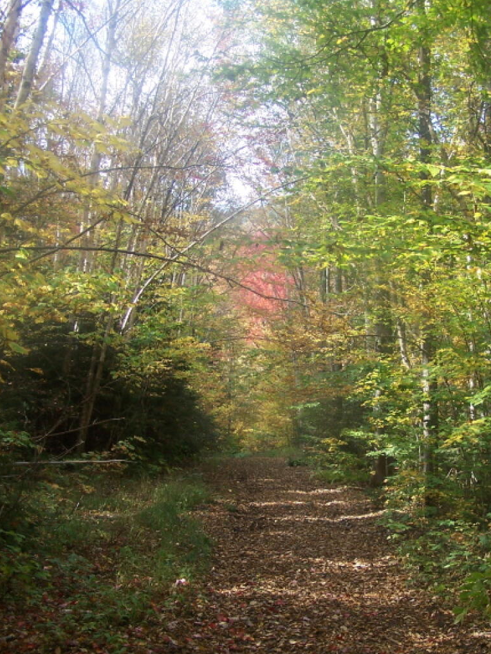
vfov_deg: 37.3
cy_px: 405
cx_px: 316
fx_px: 964
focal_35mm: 51
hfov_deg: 28.4
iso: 80
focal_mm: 6.3
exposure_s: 1/125
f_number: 2.8
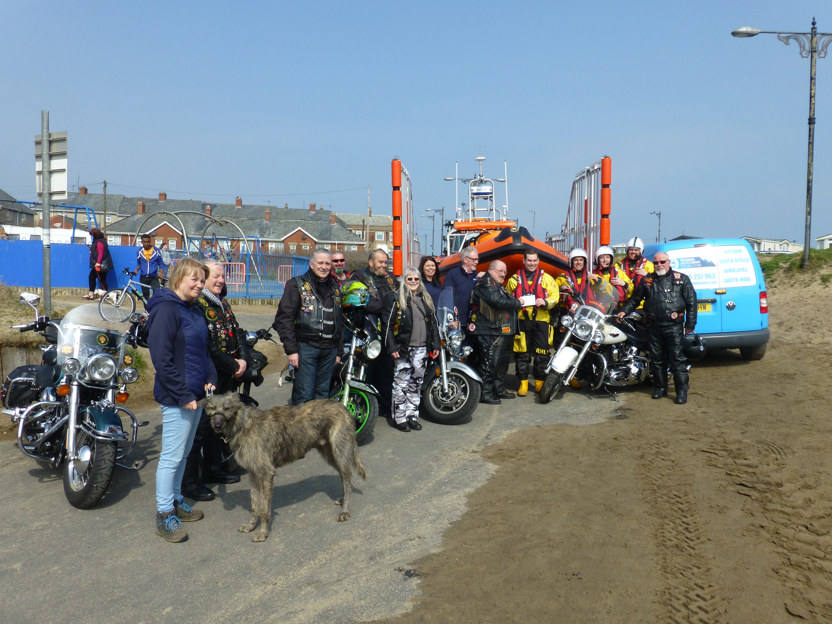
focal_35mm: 27
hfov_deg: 65.3
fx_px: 649
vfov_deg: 51.4
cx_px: 416
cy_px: 312
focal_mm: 4.8
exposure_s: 1/1000
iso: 100
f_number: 4
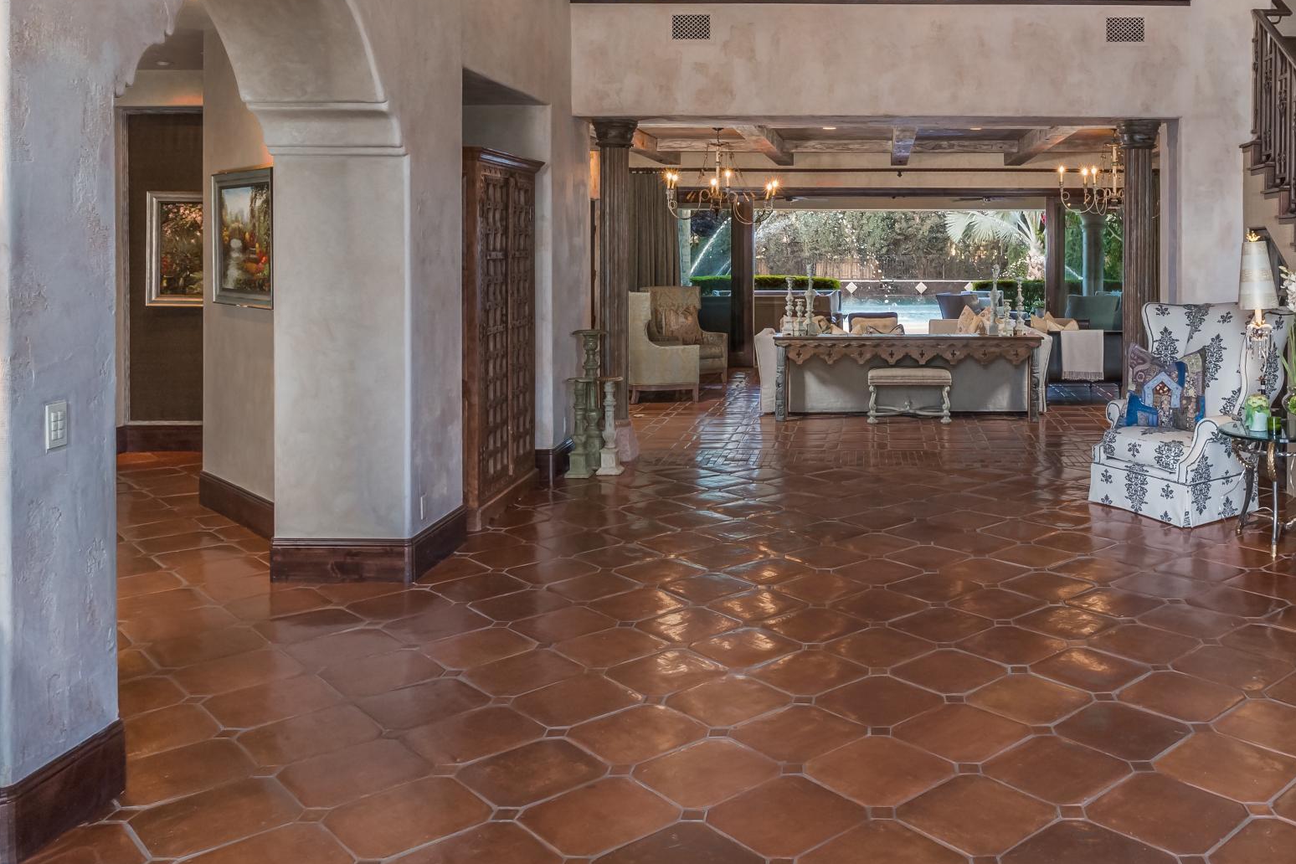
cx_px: 880
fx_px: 1116
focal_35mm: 31
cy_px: 263
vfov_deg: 41.6
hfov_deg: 58.7
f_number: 8
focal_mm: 16
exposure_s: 1/200
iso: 2000
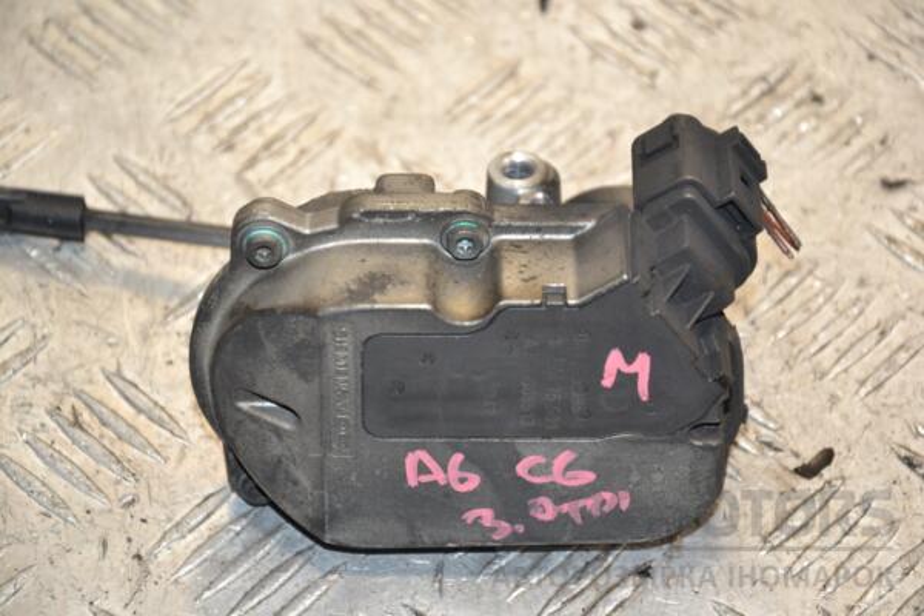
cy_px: 308
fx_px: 4042
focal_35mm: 158
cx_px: 462
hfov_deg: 13.0
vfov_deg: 8.7
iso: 800
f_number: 5.6
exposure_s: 1/125
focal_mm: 105
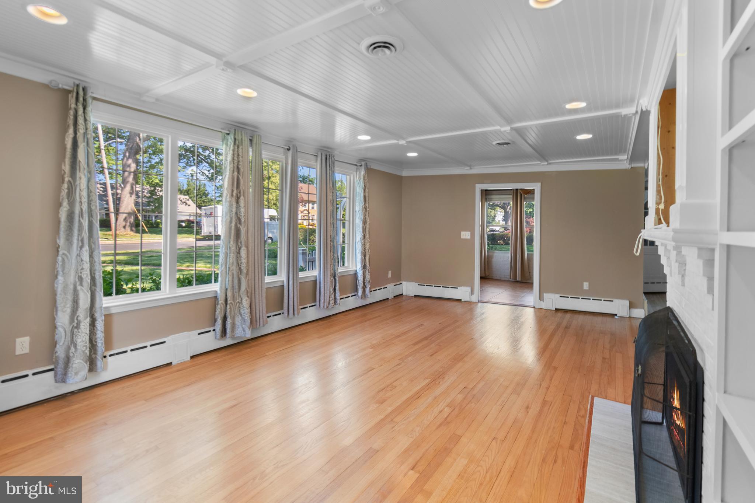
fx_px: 315
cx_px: 378
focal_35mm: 15
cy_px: 252
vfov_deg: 77.3
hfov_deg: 100.4
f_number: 8
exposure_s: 1/4
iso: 200
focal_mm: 10
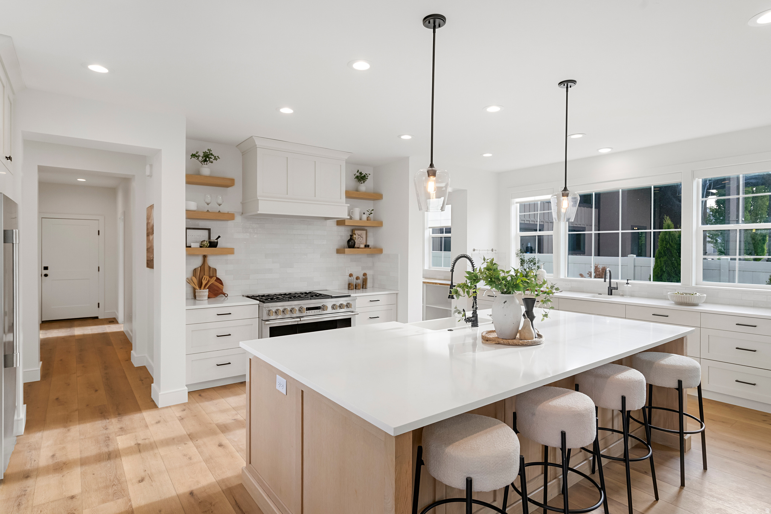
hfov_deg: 90.0
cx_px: 386
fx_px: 385
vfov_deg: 67.4
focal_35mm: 18
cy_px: 257
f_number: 9
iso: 400
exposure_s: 1/30
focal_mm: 18
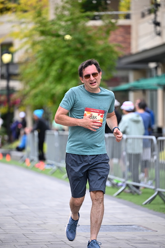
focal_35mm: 165
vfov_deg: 12.4
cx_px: 82
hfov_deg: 8.3
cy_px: 124
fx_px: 1134
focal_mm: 165
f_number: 2.8
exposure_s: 1/2000
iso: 640
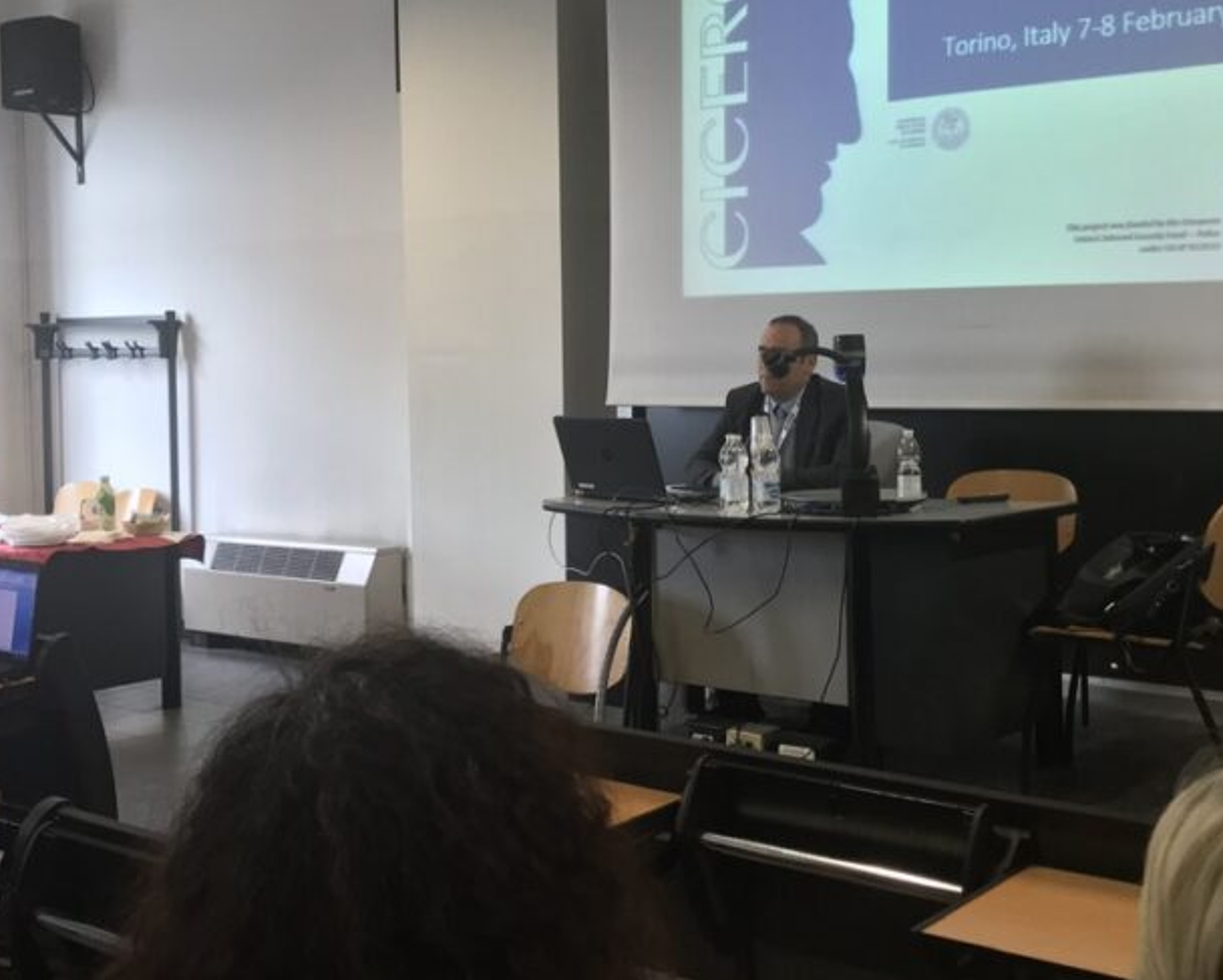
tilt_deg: -1.0
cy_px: 417
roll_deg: +1.3
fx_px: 1666
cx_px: 620
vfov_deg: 32.7
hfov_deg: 40.3
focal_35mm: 46
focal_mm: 3.99
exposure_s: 1/33
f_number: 1.8
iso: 80
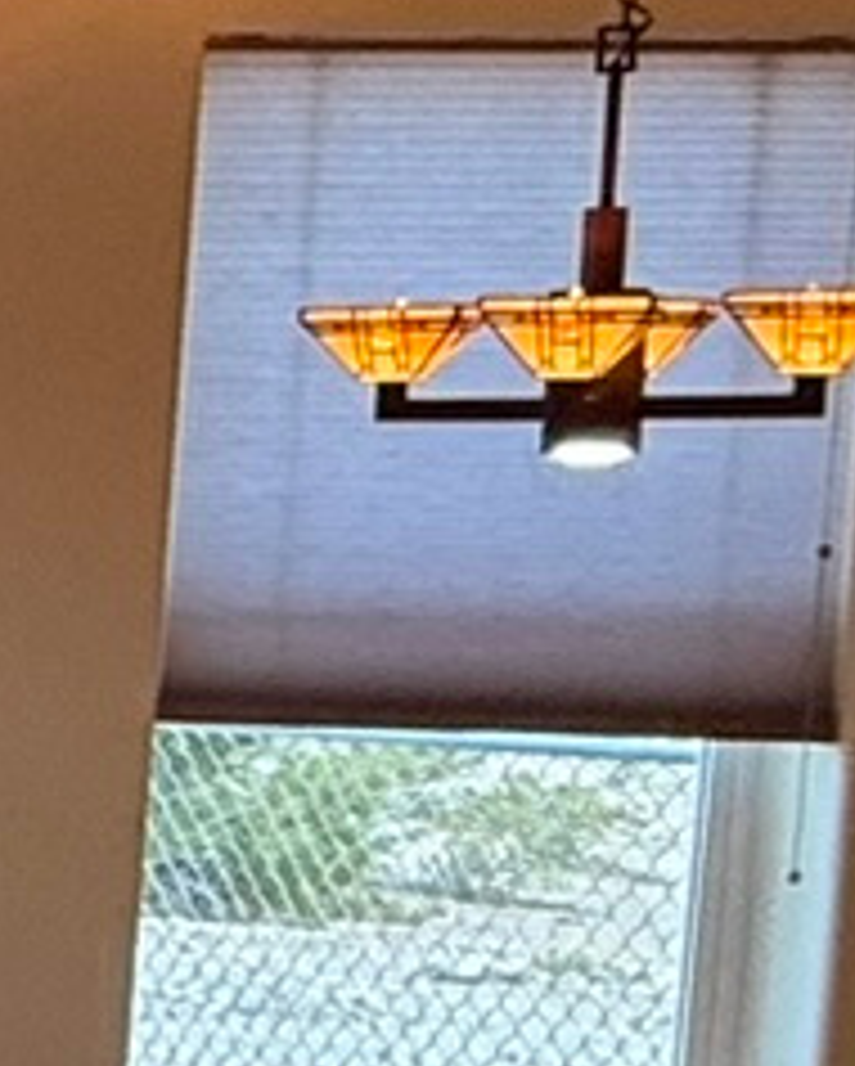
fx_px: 3728
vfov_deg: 16.2
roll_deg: -0.6
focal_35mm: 118
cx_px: -2349
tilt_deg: -4.7
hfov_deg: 8.5
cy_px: 760
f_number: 2.2
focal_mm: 2.22
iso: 64
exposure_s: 1/172
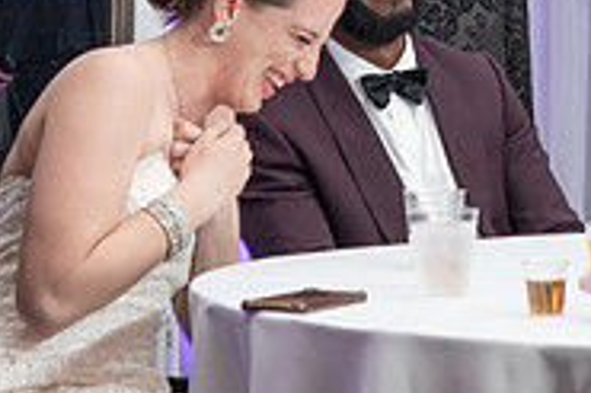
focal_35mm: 151
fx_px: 2477
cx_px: 583
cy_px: -69
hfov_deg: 13.4
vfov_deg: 9.0
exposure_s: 1/100
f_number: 5.6
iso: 2000
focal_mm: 46
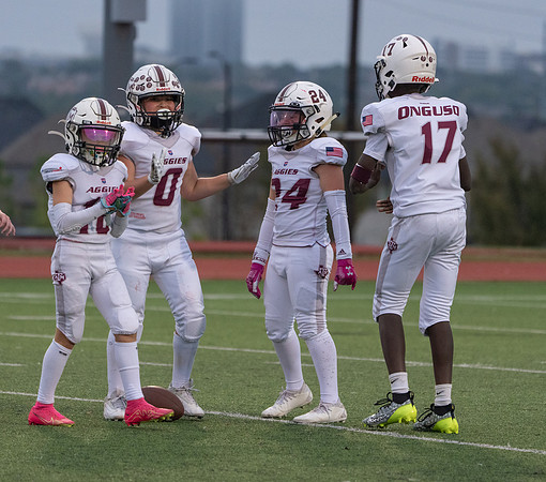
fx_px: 5990
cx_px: 281
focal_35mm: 356
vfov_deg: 4.6
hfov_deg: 5.2
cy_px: 246
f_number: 5.6
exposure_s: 1/1000
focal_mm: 276
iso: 4000
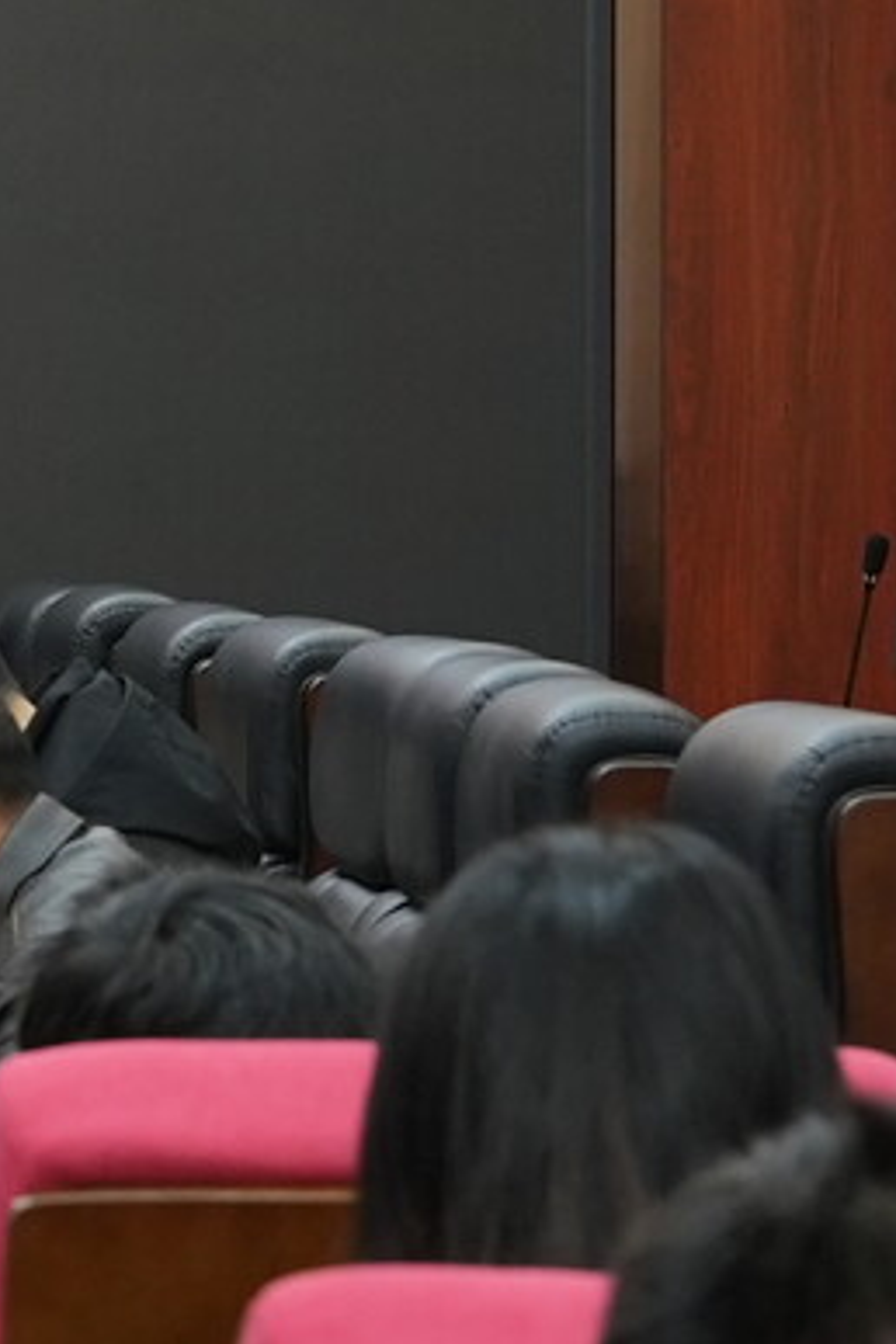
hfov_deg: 5.0
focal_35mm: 268
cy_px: 490
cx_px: -1097
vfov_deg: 7.7
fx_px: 10005
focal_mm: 54
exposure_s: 1/60
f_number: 5.6
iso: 1600
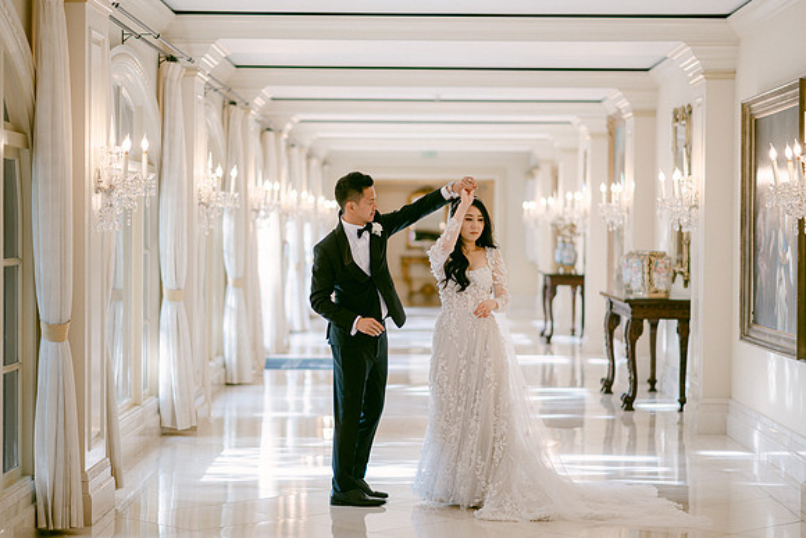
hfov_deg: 23.9
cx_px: 403
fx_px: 1903
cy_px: 269
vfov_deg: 16.1
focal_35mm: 85
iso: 100
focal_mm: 85
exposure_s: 1/160
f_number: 1.8
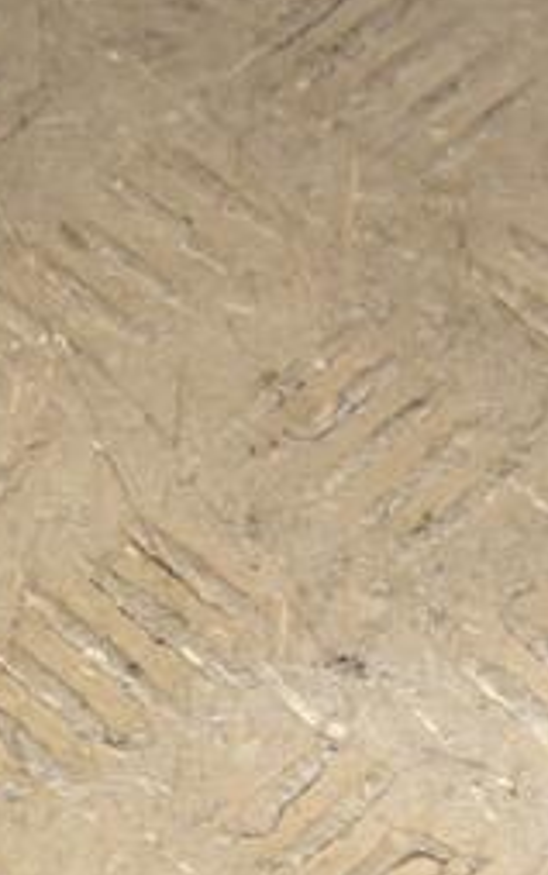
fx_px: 5681
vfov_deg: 8.8
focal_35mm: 238
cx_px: 986
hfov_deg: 5.4
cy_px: 551
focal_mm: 66
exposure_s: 1/200
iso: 800
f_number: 8
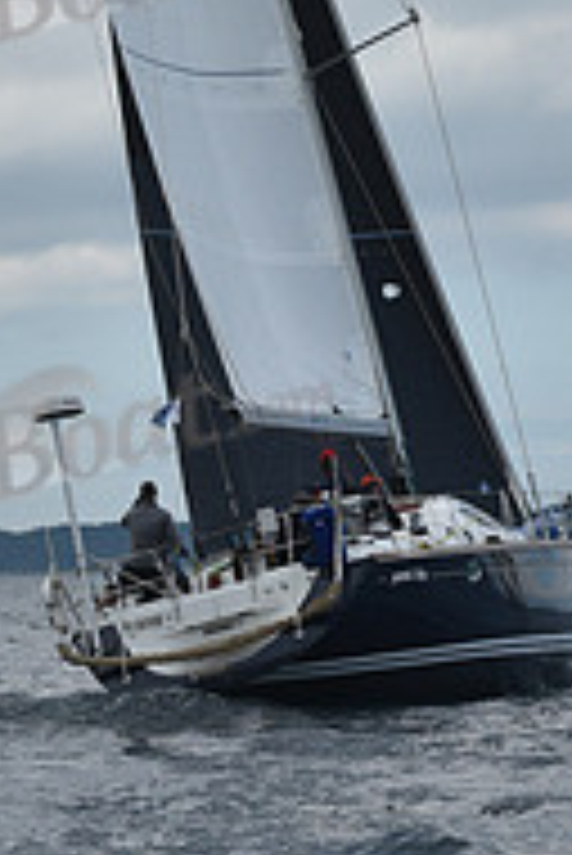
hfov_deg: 6.4
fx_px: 5091
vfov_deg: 9.4
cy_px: -292
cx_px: 570
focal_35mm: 214
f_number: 9
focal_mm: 70
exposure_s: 1/800
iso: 250
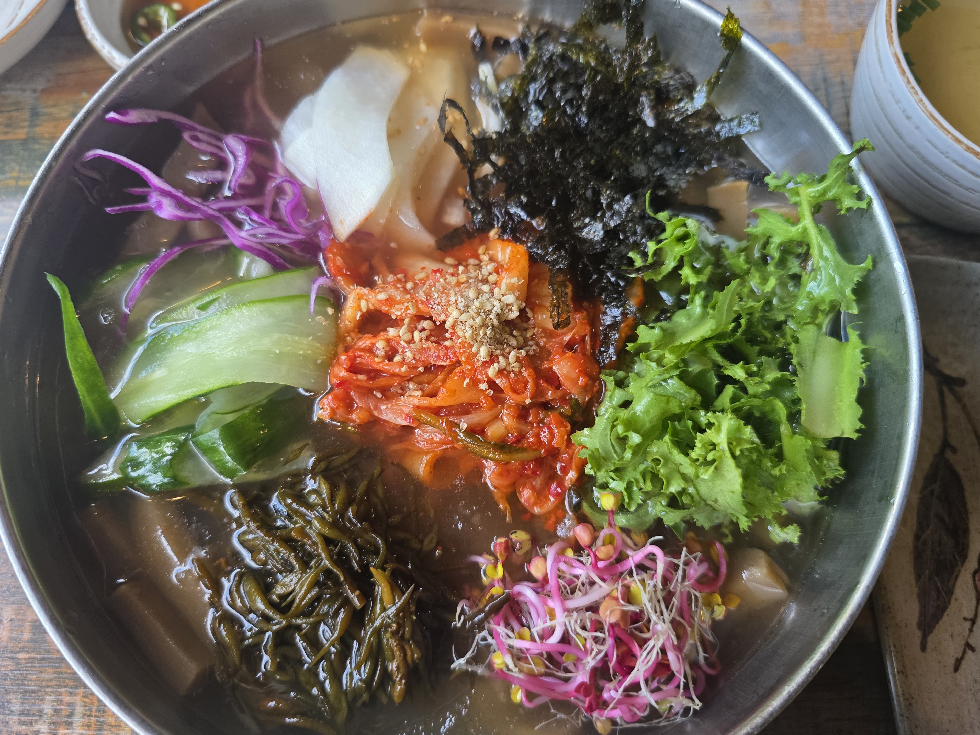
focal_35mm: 24
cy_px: 362
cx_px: 475
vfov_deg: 56.8
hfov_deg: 71.6
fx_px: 679
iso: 125
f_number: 1.7
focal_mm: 6.3
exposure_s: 1/120
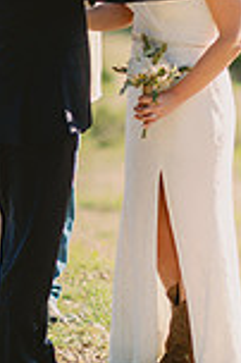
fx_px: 2526
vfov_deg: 8.2
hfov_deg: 5.5
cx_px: 85
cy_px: 31
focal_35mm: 251
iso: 50
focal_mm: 85
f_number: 2
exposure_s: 1/3200
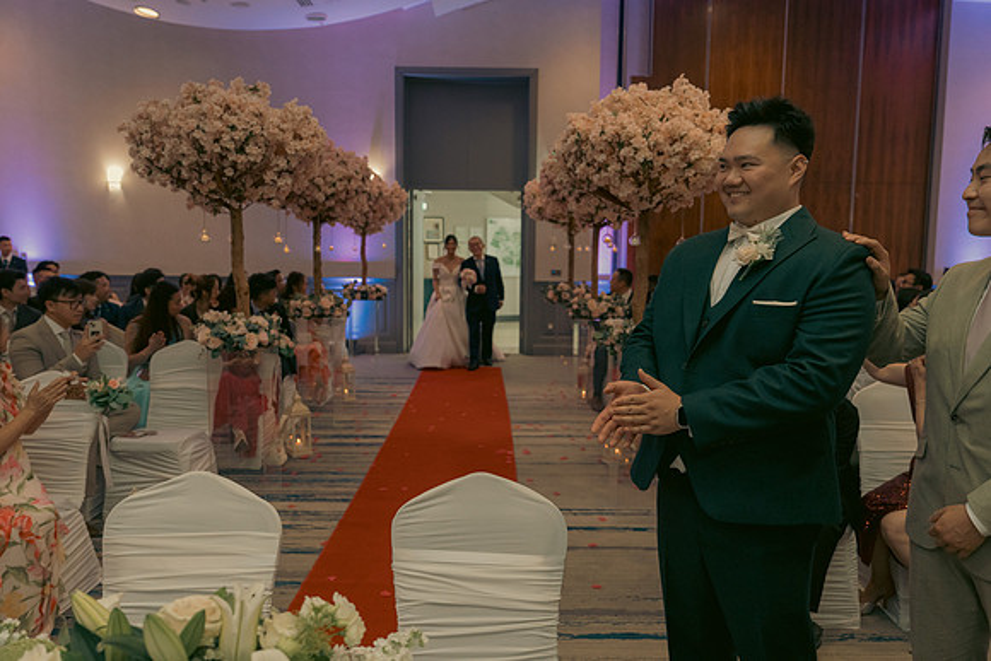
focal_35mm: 28
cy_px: 330
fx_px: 771
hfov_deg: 65.5
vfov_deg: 46.4
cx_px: 496
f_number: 3.5
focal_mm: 28
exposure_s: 1/160
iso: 2500
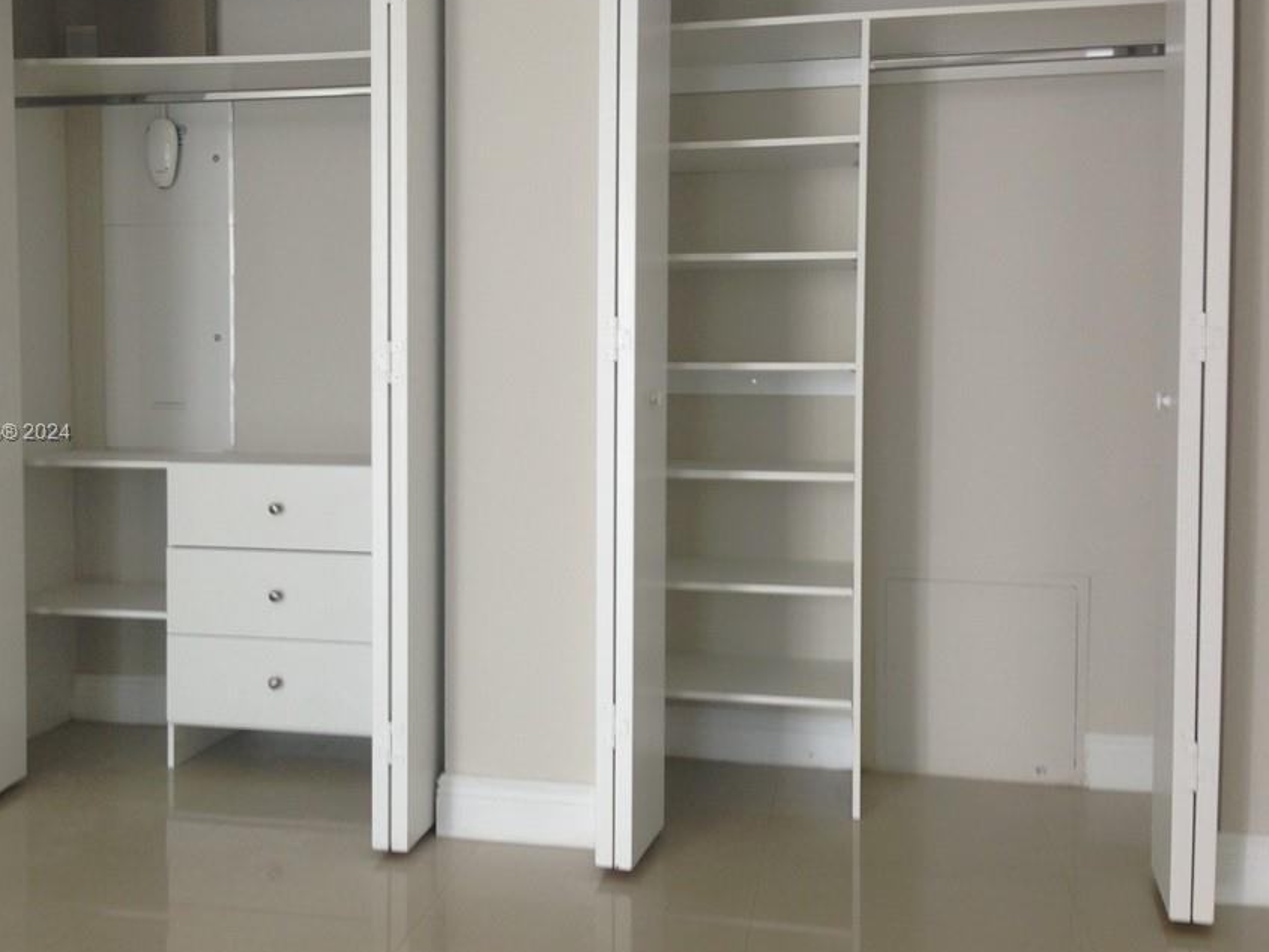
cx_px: 527
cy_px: 434
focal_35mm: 40
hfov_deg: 46.6
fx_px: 1467
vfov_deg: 35.9
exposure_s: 1/30
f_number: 2.4
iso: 50
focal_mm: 4.13
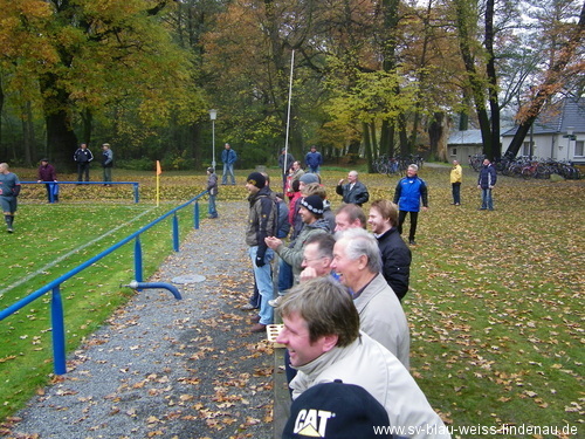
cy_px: 220
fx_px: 558
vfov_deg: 42.9
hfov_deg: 55.4
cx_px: 292
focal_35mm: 33
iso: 125
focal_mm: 5.8
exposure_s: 1/30
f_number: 2.8
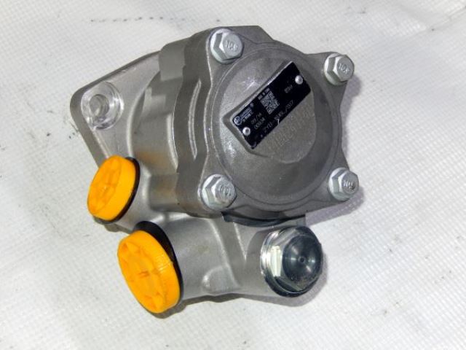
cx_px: 233
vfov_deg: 17.4
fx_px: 1144
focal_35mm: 85
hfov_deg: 23.0
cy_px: 175
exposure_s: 1/80
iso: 180
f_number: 10.2
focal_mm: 15.2
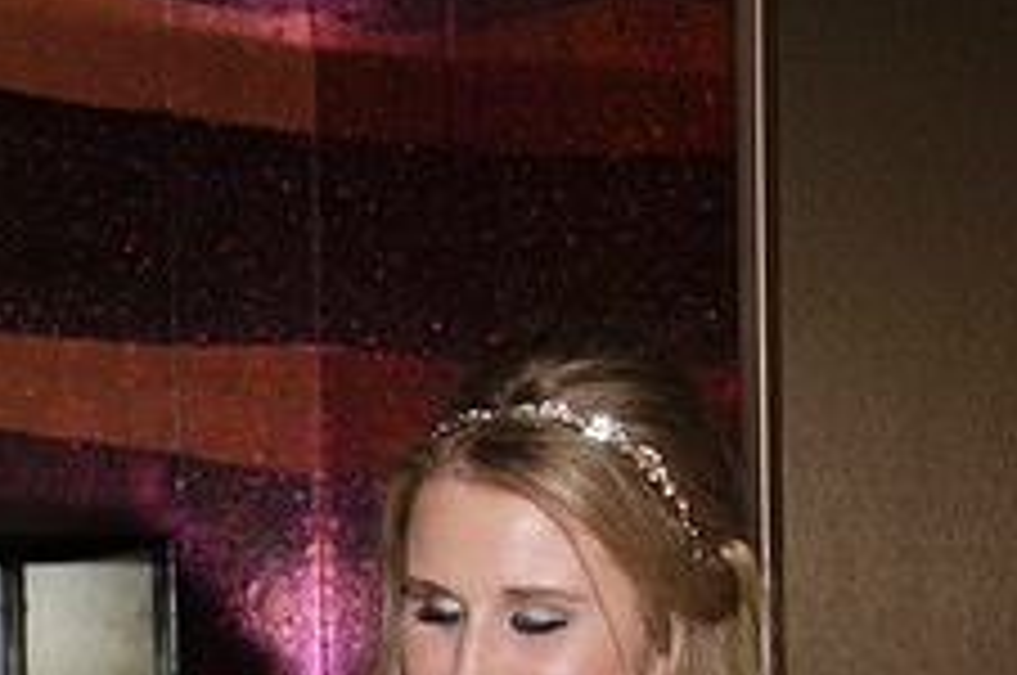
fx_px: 3470
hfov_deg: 16.5
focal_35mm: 123
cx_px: 108
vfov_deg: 10.9
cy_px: 828
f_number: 5.6
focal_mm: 32
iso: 400
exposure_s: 1/60
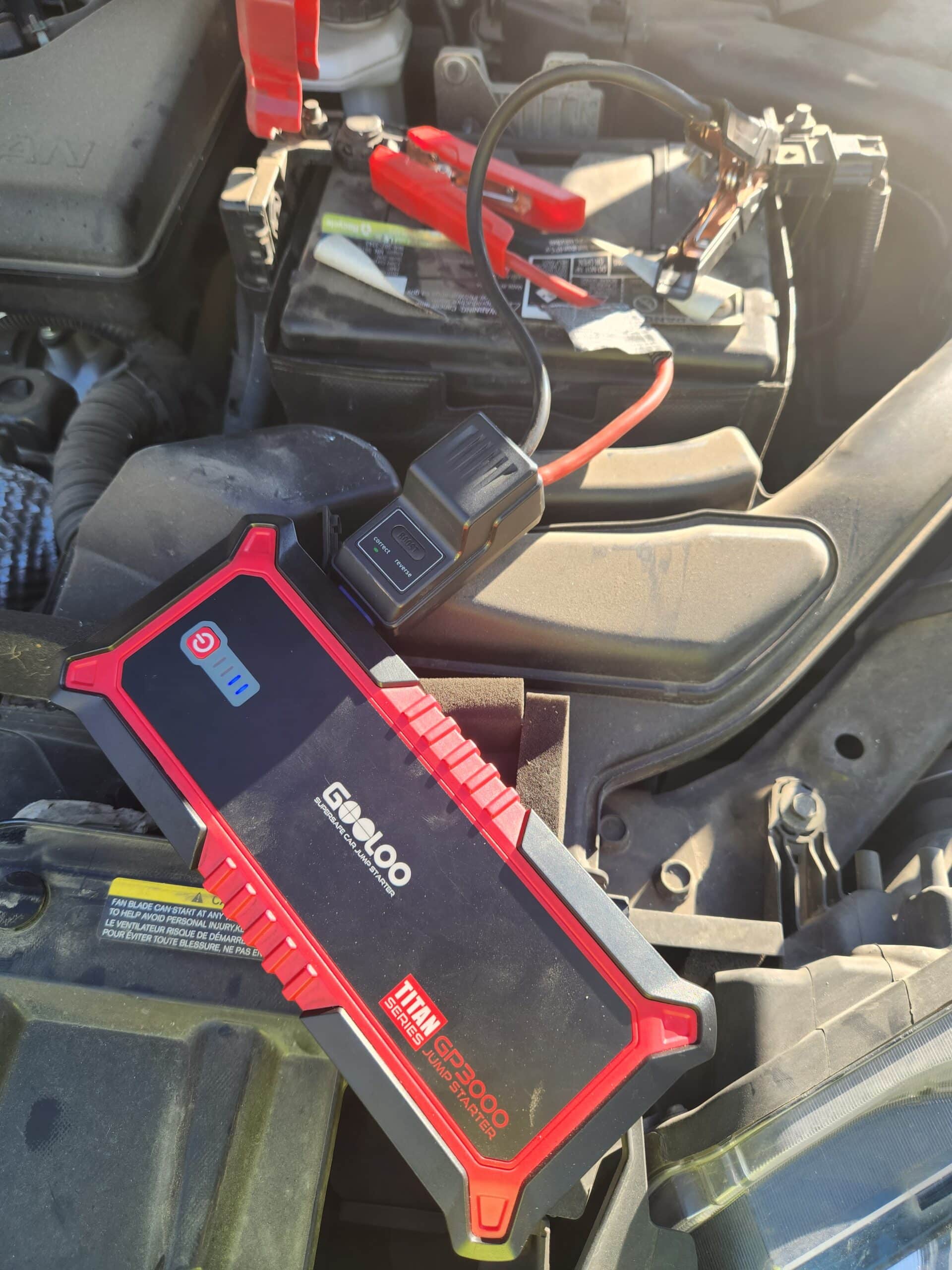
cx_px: 476
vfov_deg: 73.9
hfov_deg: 58.9
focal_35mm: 23
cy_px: 635
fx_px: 843
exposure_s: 1/180
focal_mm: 5.4
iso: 20
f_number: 1.8
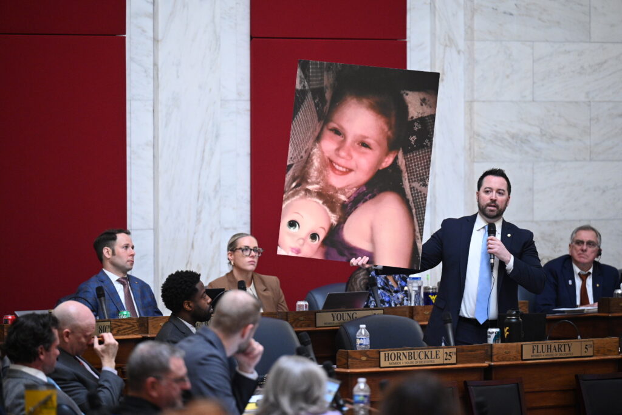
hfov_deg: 10.3
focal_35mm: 200
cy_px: 208
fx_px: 3456
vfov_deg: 6.9
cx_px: 311
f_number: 2.8
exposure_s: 1/250
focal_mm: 200
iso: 4000
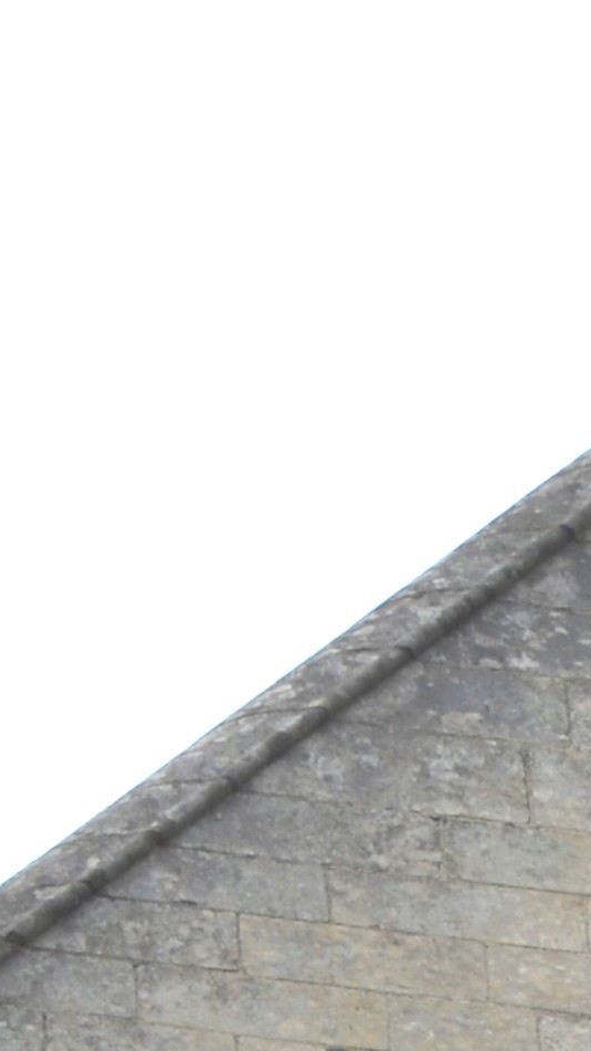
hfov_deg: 1.7
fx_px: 19333
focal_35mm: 694
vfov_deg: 3.1
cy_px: 219
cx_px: 2157
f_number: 8
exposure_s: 1/250
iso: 100
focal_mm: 70
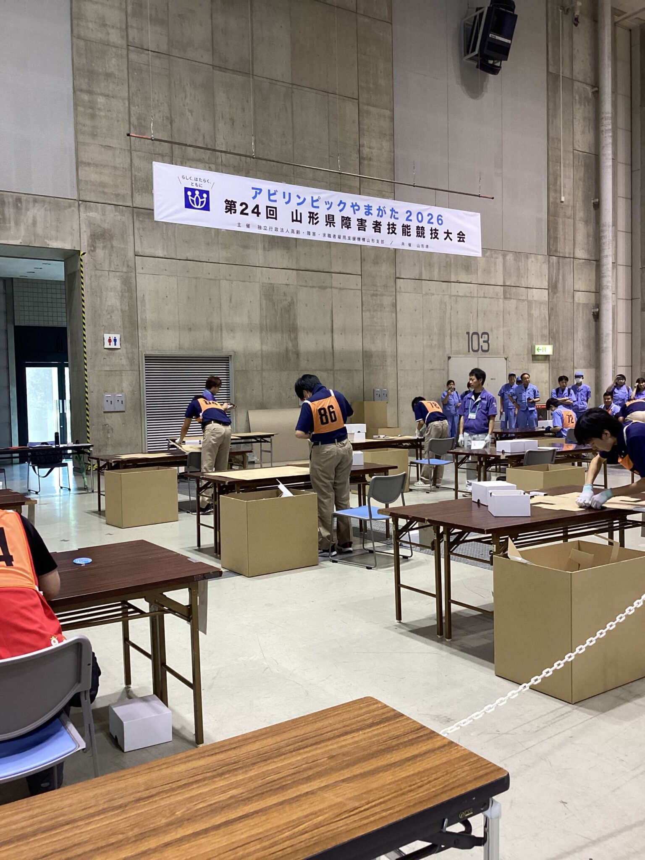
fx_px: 770
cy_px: 430
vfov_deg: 58.4
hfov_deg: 45.4
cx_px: 322
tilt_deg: -2.2
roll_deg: +0.6
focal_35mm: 31
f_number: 2.4
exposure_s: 1/50
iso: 125
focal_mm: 3.3
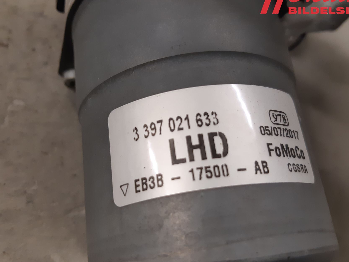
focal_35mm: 32
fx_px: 323
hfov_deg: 56.8
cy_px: 140
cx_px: 174
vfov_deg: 44.1
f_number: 1.7
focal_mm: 3.93
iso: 125
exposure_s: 1/60
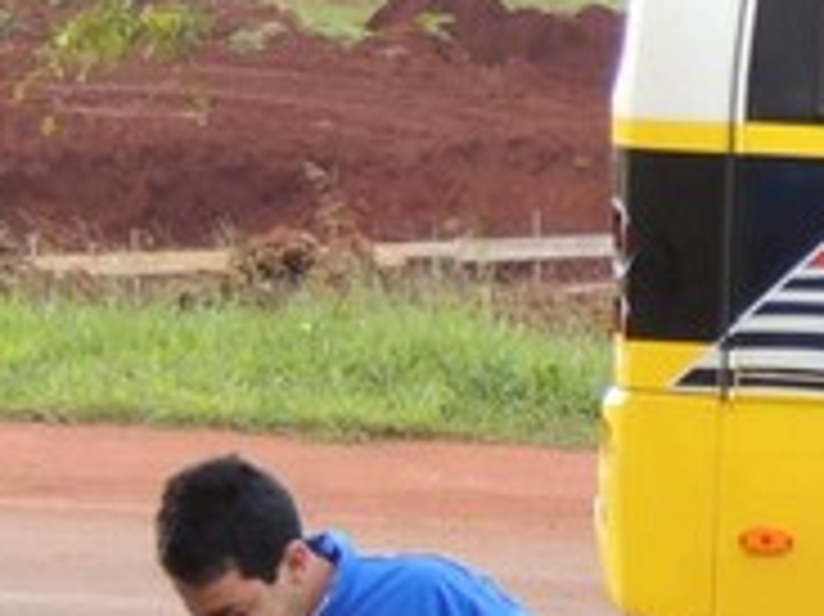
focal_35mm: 241
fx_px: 5733
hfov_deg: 7.9
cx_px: 1662
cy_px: 908
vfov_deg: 6.1
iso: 100
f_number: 3.7
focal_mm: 9.8
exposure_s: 1/125
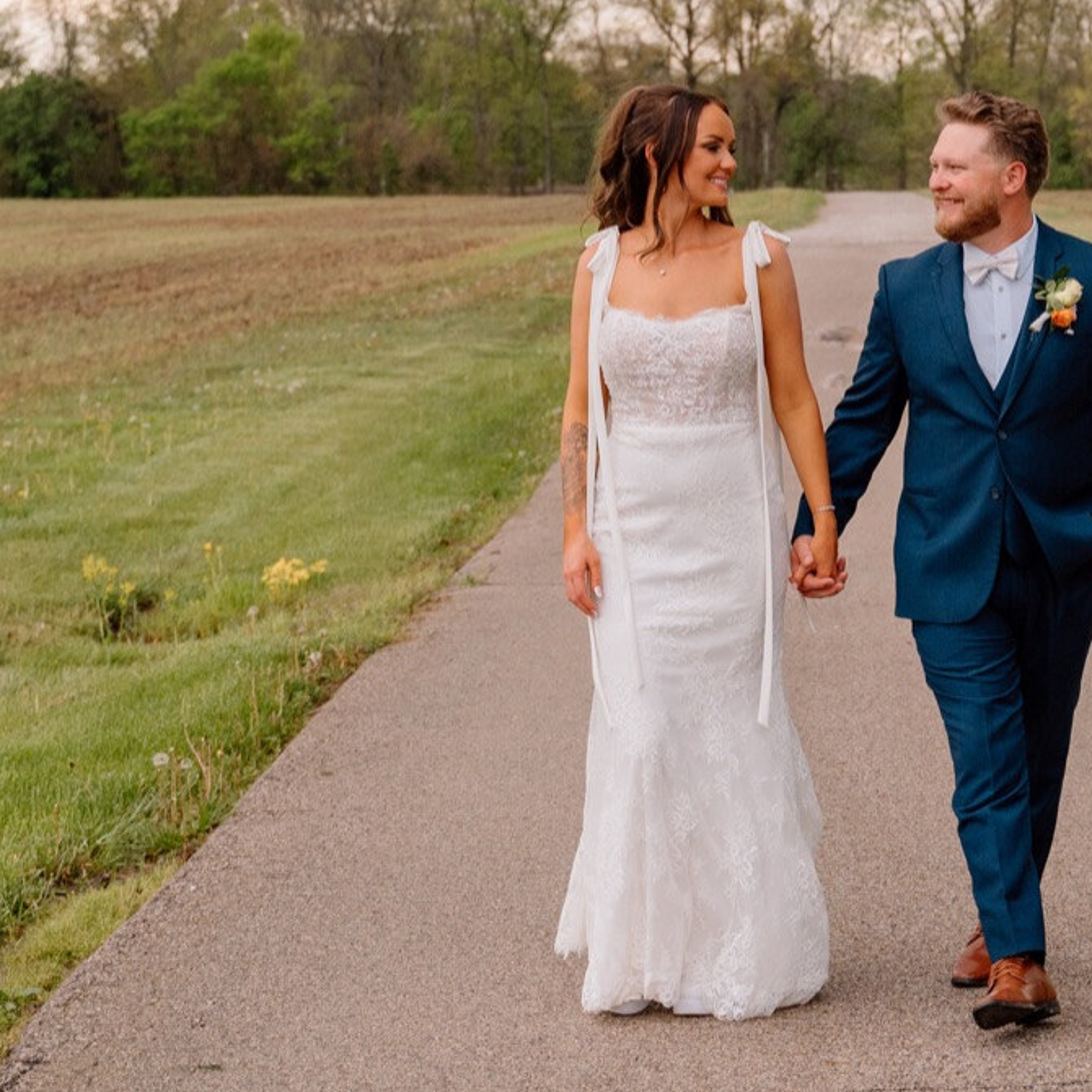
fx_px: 3712
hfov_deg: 16.5
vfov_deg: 16.6
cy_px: 210
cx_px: 965
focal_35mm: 104
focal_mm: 41
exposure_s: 1/2000
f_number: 3.5
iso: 640
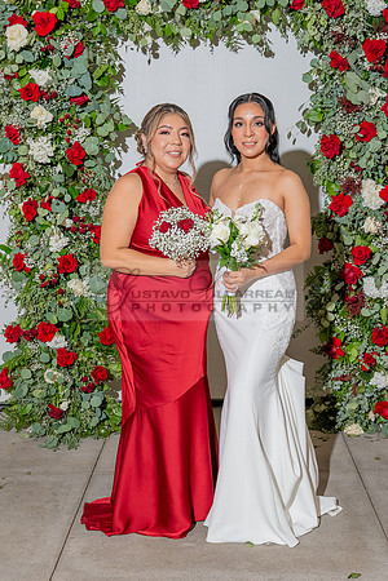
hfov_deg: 21.8
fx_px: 1006
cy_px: 289
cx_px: 190
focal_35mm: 62
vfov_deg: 32.3
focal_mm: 39
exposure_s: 1/200
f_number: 5.6
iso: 800
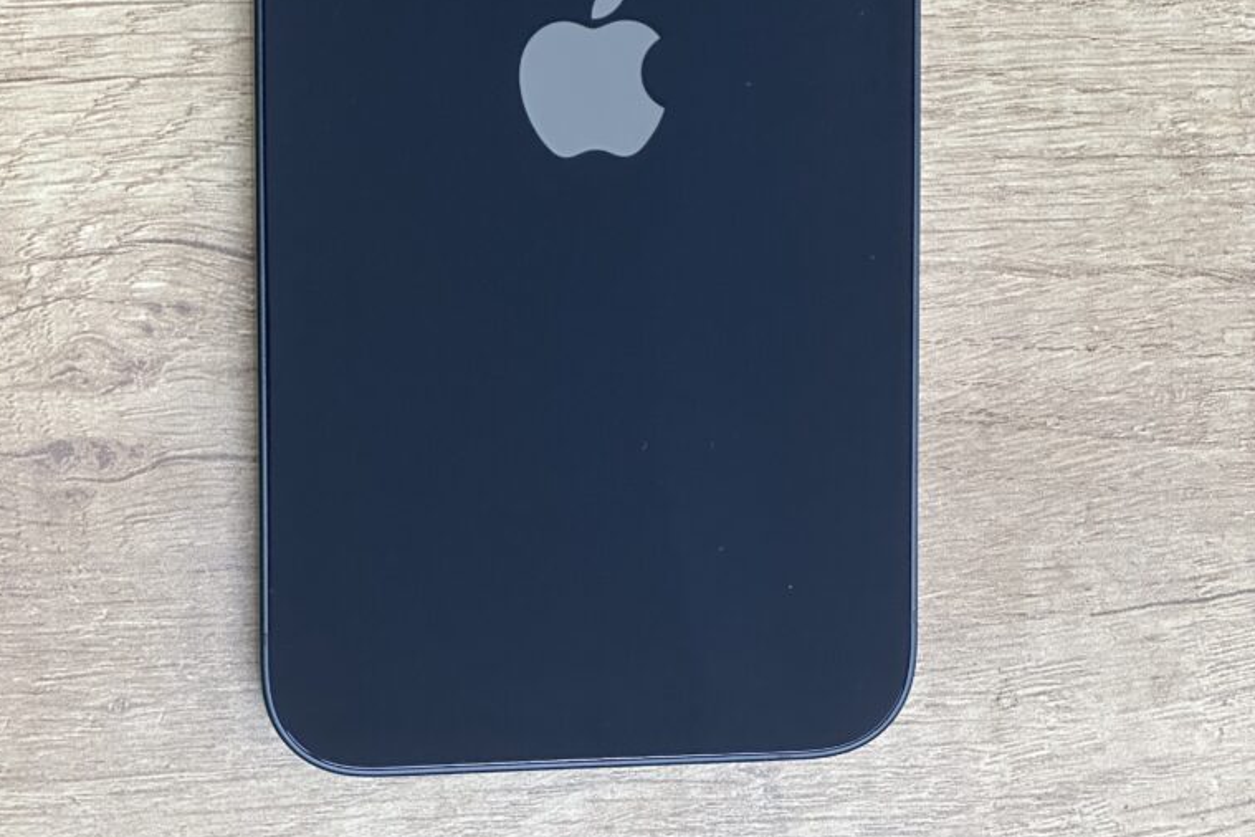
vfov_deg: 12.6
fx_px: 3765
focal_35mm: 108
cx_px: 623
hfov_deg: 18.9
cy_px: 68
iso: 200
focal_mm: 9
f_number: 2.8
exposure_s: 1/50
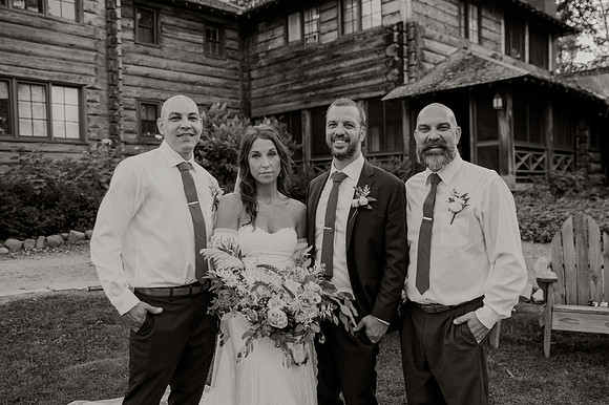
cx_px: 308
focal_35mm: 33
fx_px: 556
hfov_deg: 57.4
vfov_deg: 40.0
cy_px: 215
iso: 250
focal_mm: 31
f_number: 2.8
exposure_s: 1/320
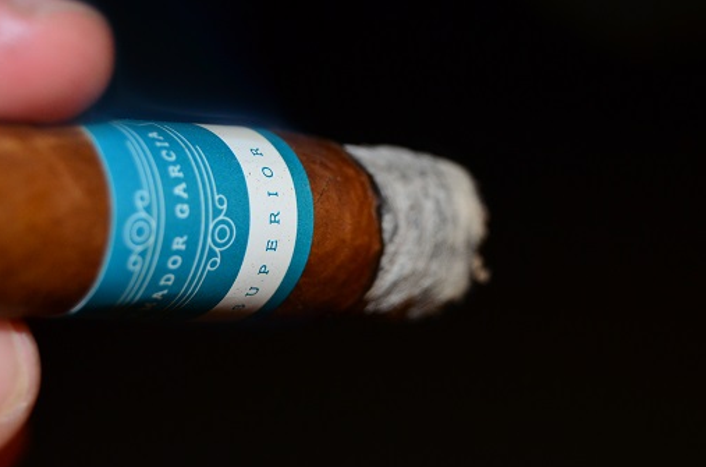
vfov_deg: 14.5
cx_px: 385
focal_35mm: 94
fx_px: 1830
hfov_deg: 21.8
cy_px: 217
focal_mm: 55
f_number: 5.6
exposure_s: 1/60
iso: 720
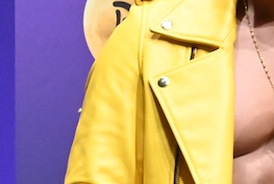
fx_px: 8244
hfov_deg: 1.9
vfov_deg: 1.3
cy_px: 61
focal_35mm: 1082
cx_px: 332
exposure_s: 1/500
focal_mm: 190
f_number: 9
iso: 6400
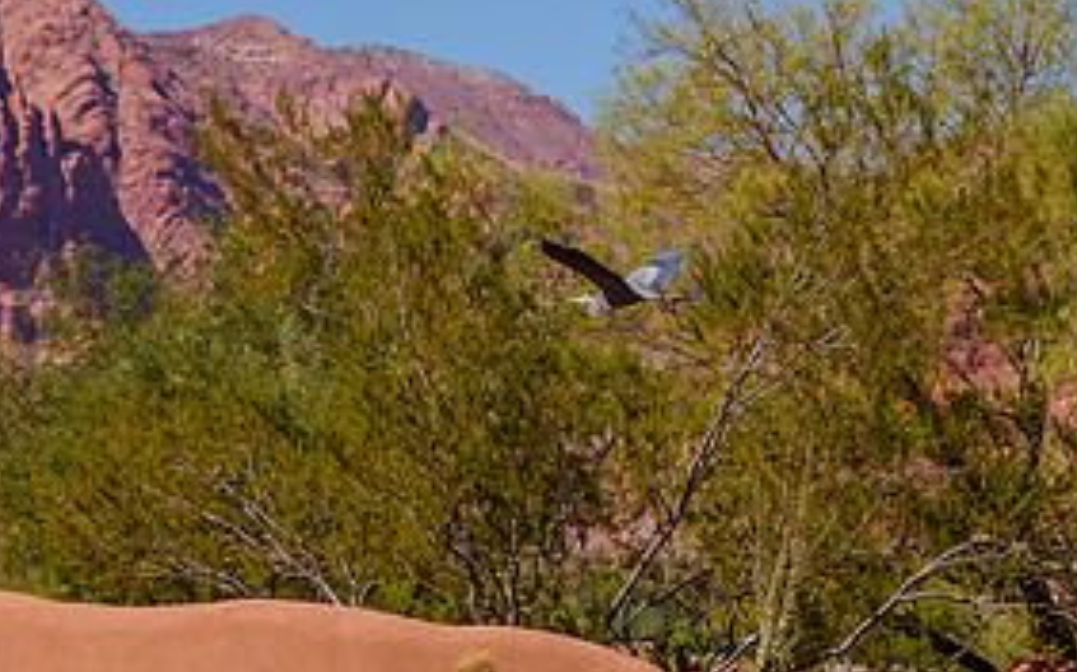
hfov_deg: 7.7
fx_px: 8039
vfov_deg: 4.8
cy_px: 280
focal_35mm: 274
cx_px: 725
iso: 200
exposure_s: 1/640
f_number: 6.3
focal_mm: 98
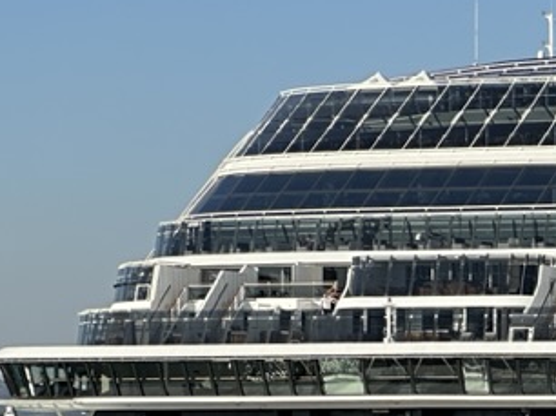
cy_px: 614
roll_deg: -0.9
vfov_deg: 5.7
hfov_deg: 7.5
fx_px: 4141
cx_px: 843
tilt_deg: -1.1
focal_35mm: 258
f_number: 2.8
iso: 32
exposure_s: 1/723
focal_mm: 9
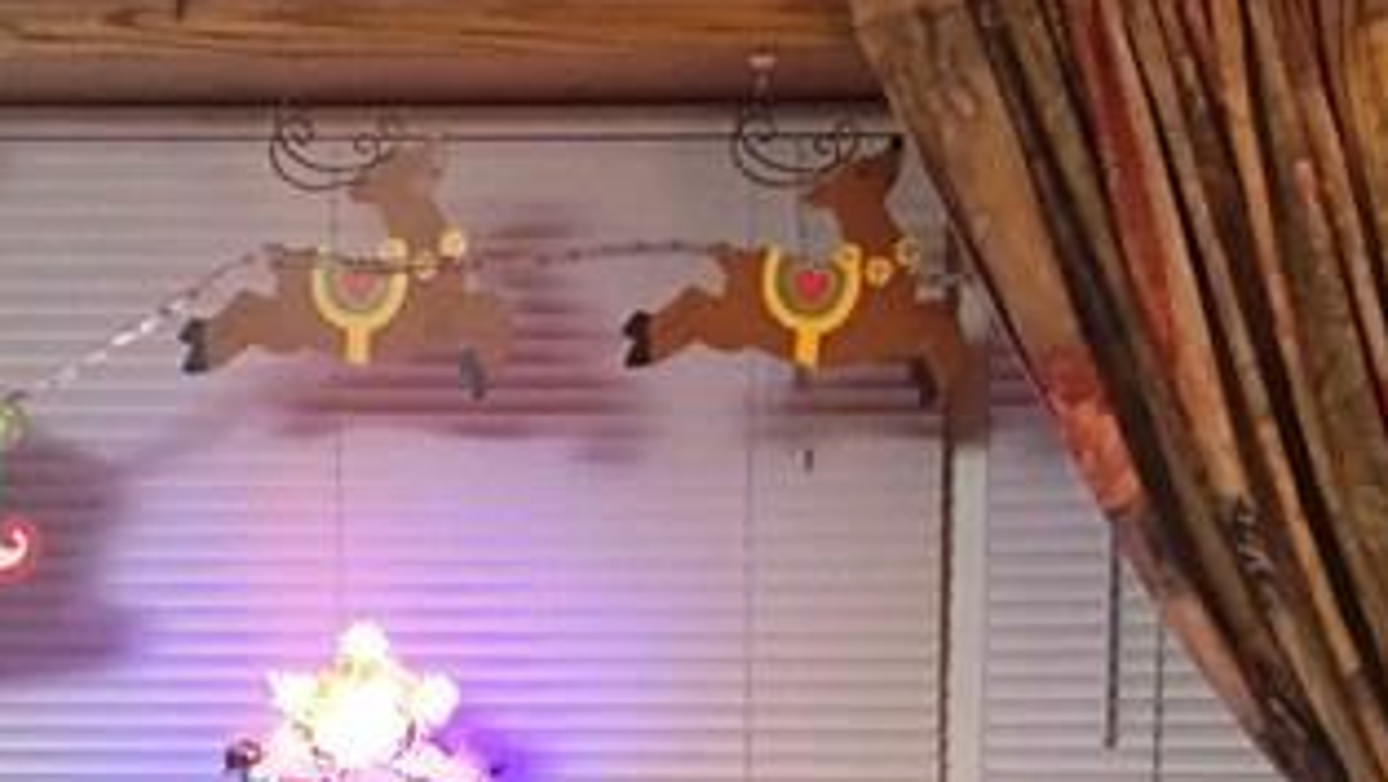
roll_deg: +0.1
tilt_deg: -8.5
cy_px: 1122
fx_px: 3793
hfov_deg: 20.6
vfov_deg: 11.4
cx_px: 389
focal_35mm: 103
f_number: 2.2
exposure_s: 1/4
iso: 80
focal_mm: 4.15
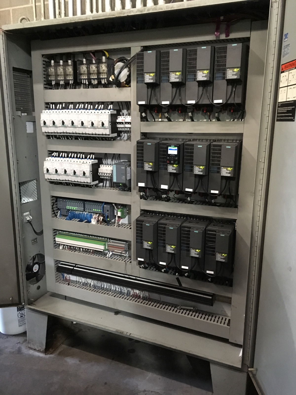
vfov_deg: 61.7
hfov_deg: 48.2
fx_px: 331
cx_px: 148
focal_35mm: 29
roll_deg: -0.7
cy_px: 198
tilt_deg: -14.2
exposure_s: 1/15
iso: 320
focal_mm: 4.15
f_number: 2.2
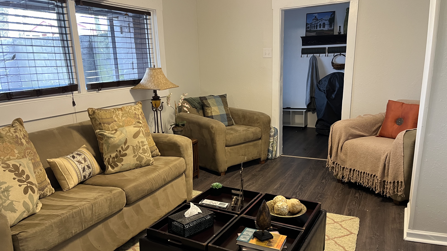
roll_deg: +1.2
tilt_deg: -14.0
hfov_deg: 66.1
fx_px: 344
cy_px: 145
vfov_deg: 40.1
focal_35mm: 29
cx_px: 222
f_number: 1.6
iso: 250
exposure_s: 1/60
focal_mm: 5.1
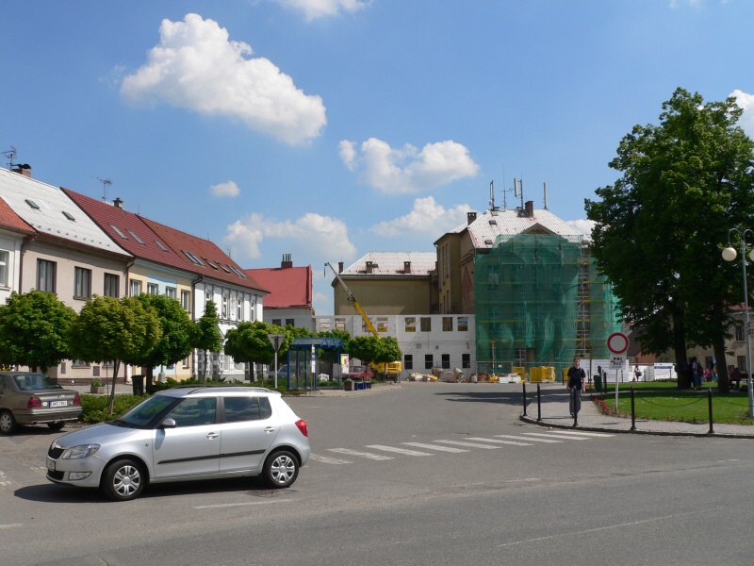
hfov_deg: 51.4
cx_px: 377
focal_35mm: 36
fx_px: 784
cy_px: 283
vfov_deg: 39.7
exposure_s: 1/500
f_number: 5.2
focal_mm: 6
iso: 80
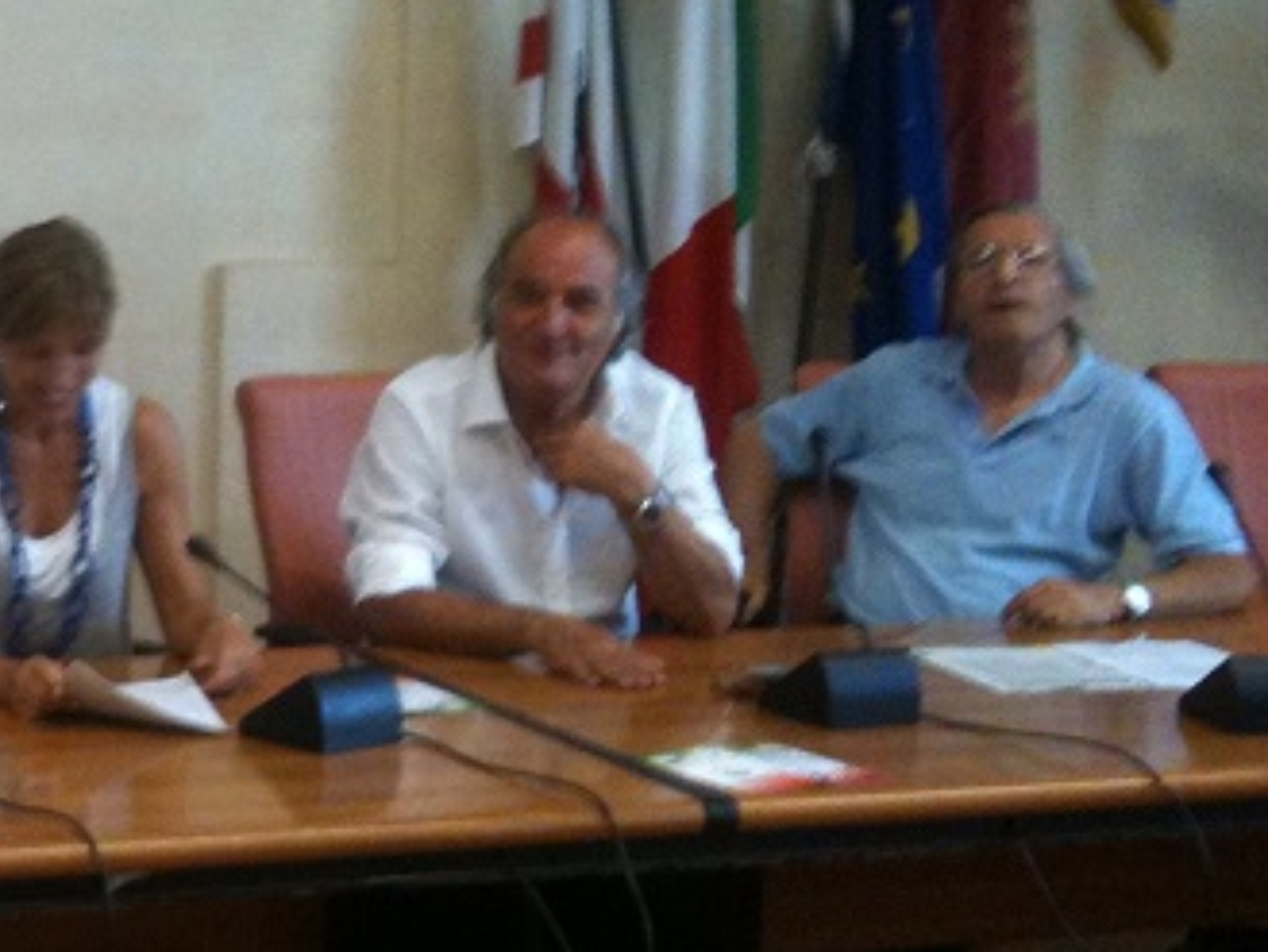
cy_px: 586
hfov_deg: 21.4
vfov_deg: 17.4
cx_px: -235
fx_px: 3115
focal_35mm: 85
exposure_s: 1/15
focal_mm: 3.85
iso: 200
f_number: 2.8
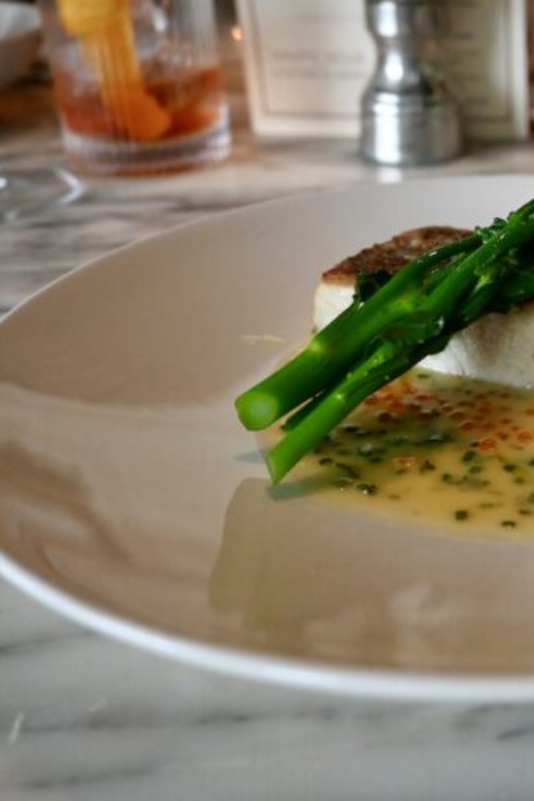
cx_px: 526
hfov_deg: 28.5
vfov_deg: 44.2
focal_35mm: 44
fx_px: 987
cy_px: 401
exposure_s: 1/125
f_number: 3.8
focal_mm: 19.5
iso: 2000
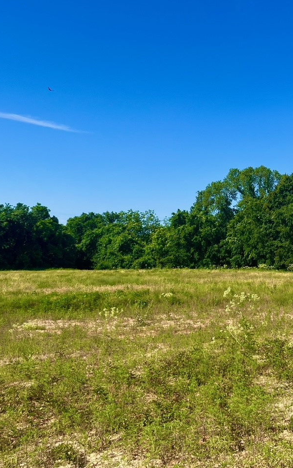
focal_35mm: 37
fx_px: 473
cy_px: 235
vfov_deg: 52.7
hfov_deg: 33.8
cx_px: 215
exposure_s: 1/3623
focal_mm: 5.1
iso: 50
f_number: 1.6
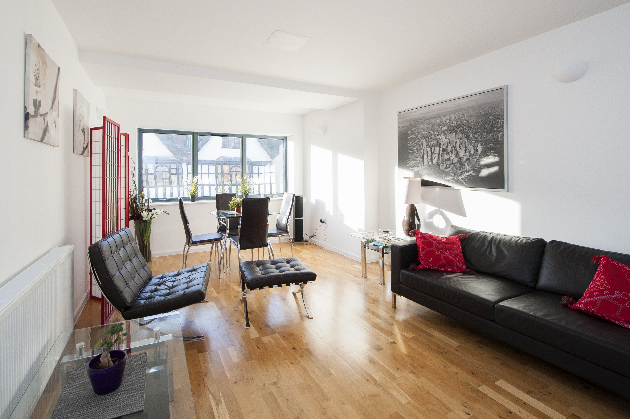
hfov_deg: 104.3
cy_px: 210
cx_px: 315
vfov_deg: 81.1
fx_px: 245
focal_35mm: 14
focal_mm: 14
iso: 800
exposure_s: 1/125
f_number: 7.1
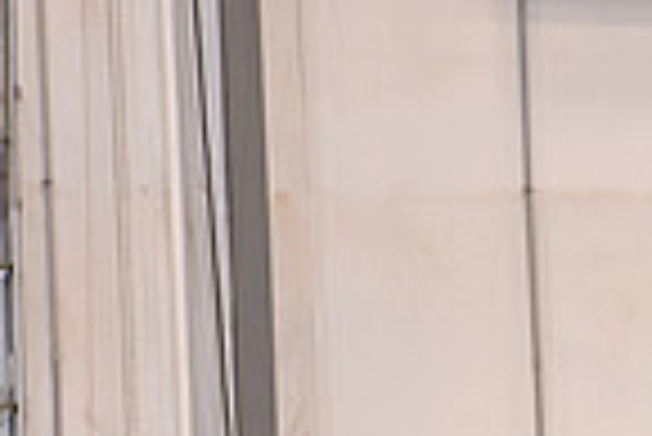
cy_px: 834
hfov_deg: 2.6
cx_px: 1291
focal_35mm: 799
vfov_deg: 1.7
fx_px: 14485
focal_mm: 200
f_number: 3.5
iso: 1600
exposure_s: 1/250
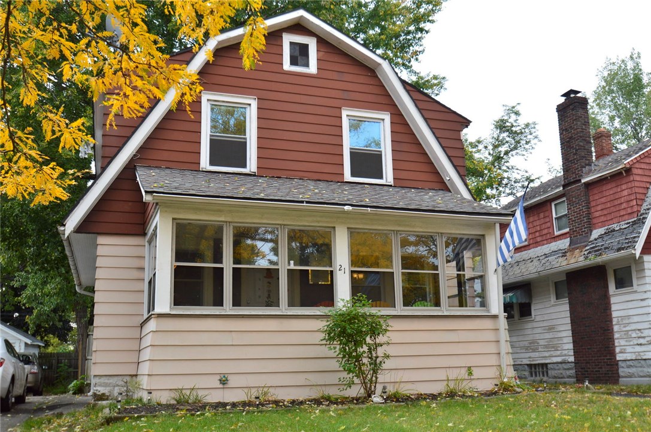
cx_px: 326
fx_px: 650
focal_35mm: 36
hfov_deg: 53.2
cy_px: 216
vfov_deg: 36.8
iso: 400
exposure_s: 1/250
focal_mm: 24
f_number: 10
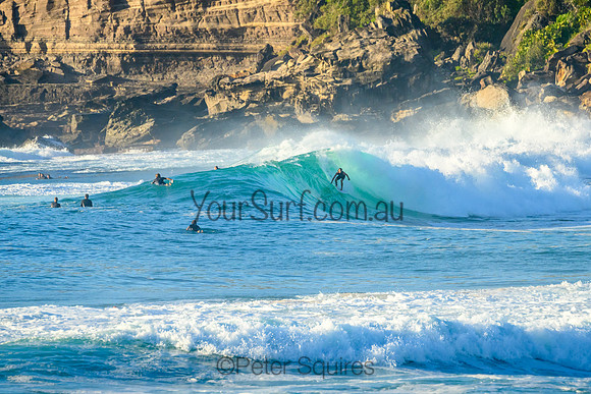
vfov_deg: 2.5
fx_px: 9020
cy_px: 192
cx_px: 326
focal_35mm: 549
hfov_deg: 3.8
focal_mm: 400
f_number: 9
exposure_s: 1/2000
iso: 1000
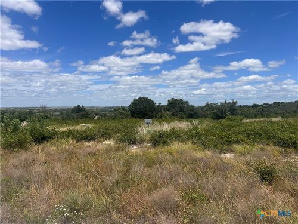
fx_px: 207
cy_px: 112
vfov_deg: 56.8
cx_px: 149
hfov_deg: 71.6
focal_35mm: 24
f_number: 1.78
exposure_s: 1/7576
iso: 80
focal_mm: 6.86
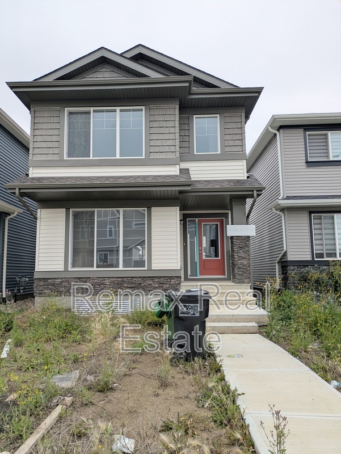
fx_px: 328
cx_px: 170
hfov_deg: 54.9
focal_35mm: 25
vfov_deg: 69.4
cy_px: 227
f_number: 1.89
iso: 47
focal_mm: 5.43
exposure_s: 1/1093
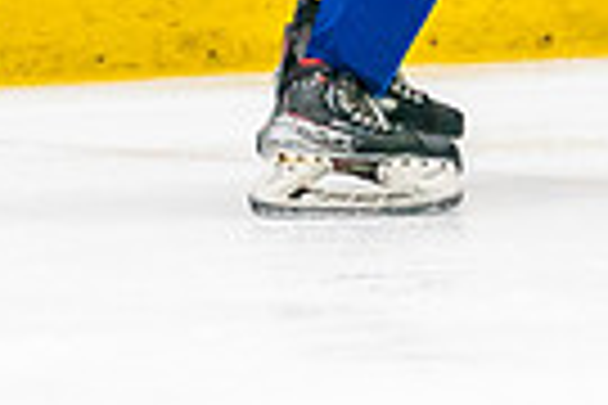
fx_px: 21616
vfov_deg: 1.1
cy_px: -70
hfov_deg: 1.6
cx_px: 546
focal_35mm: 1280
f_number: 2.8
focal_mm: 200
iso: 3200
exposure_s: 1/1250
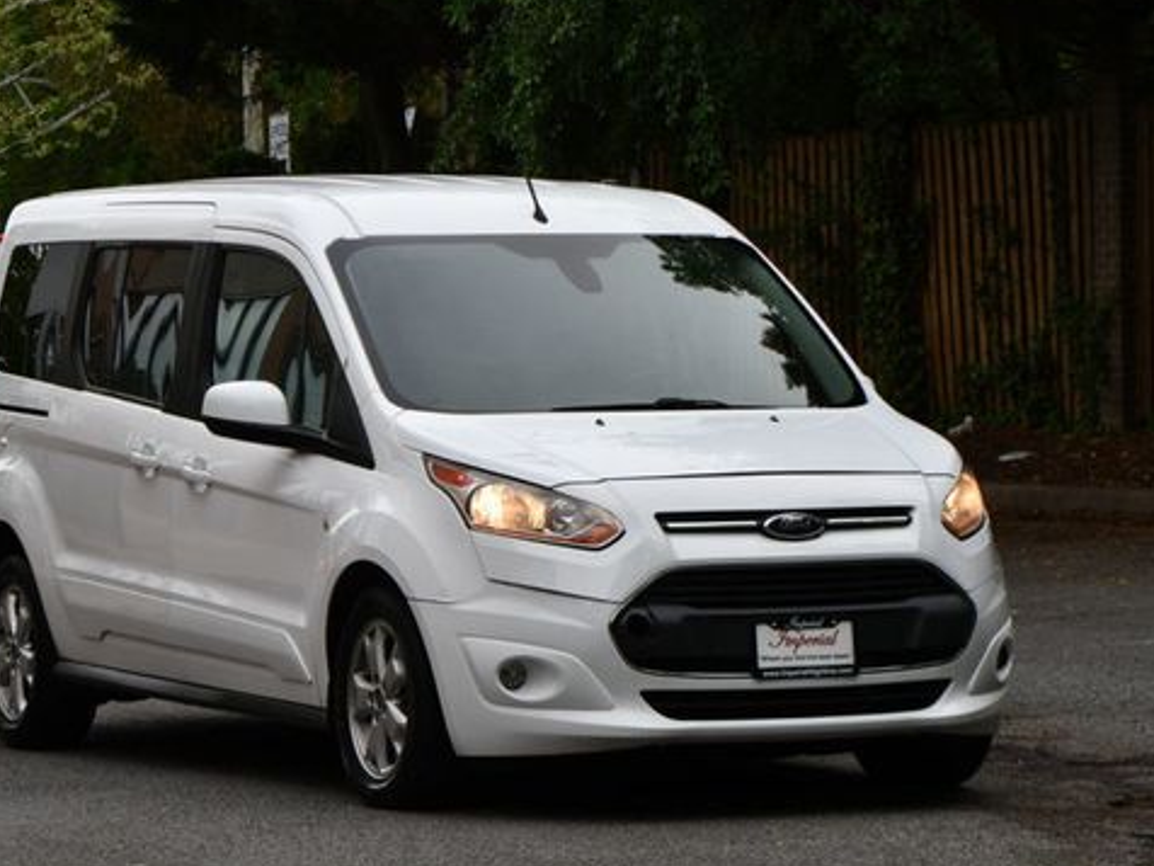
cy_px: 366
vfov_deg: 9.0
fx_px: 5467
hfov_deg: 12.0
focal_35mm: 164
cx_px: 475
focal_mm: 85
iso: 140
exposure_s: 1/250
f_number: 8
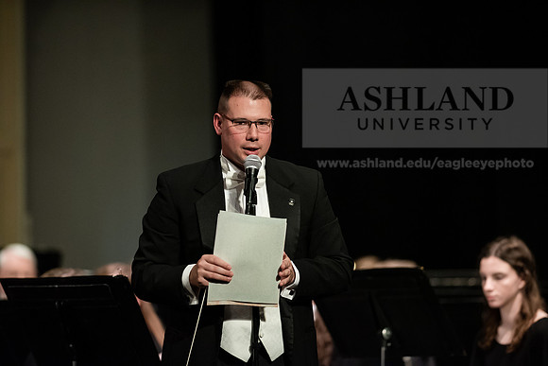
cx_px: 274
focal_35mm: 300
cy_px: 183
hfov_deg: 6.9
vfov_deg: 4.6
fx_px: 4568
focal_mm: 300
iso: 4000
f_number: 3.2
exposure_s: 1/250
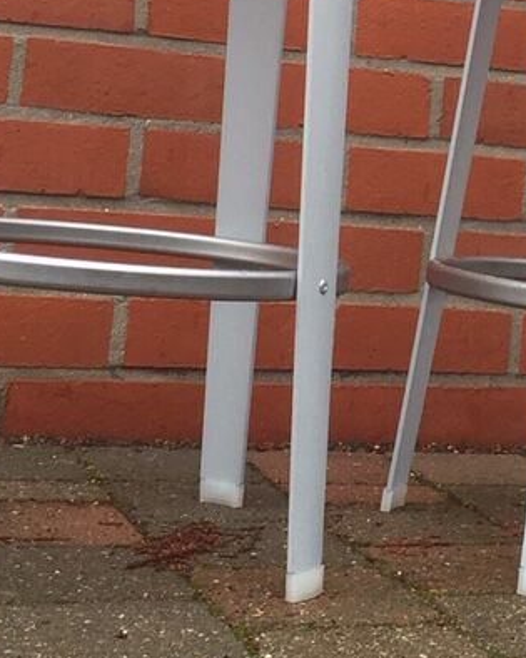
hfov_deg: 15.9
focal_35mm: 92
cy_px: 135
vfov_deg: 20.6
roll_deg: -5.8
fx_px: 1791
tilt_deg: -1.3
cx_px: 675
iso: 40
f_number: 2.2
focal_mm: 4.15
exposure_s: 1/100
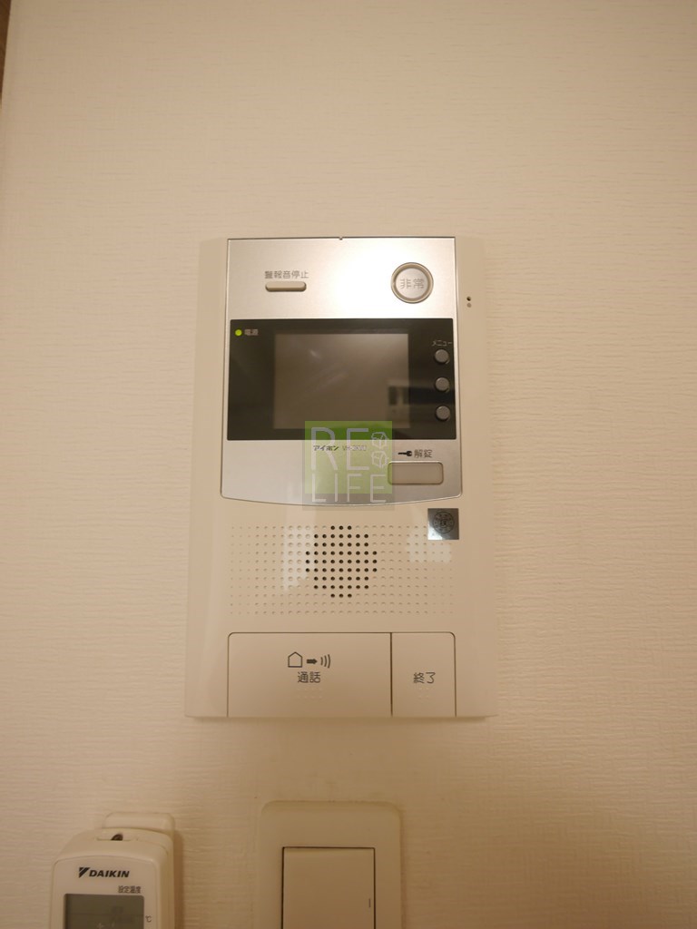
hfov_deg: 85.7
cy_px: 464
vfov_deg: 102.1
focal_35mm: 14
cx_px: 348
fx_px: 376
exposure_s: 1/60
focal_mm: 7
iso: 400
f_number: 4
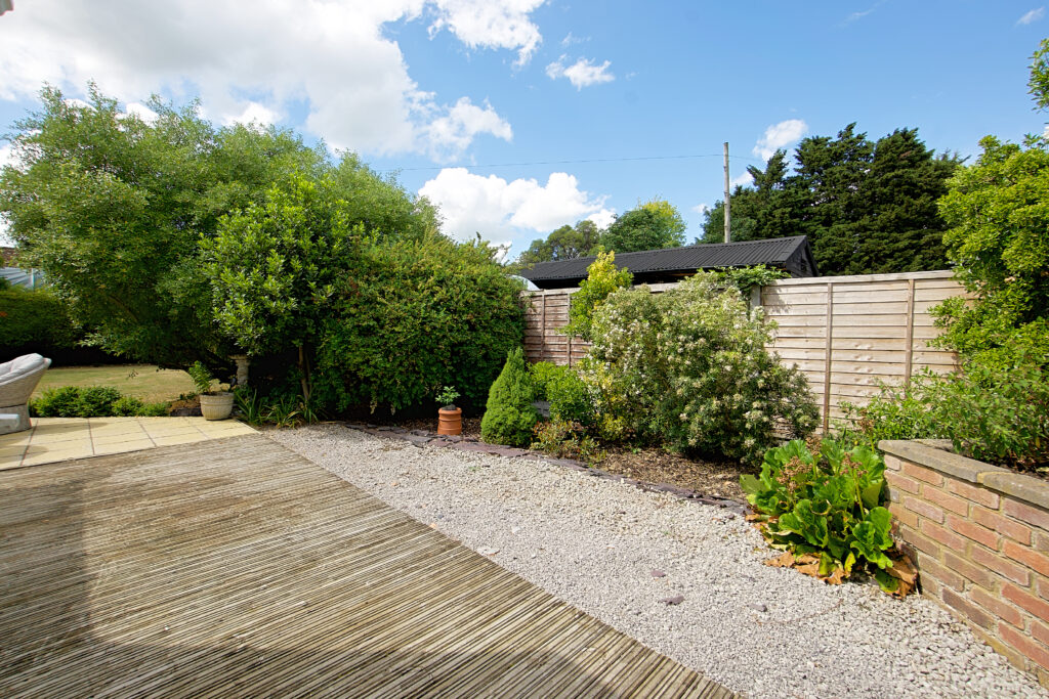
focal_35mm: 15
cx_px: 524
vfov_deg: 77.3
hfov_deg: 100.4
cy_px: 350
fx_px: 437
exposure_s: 1/125
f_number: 10
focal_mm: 10
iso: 100
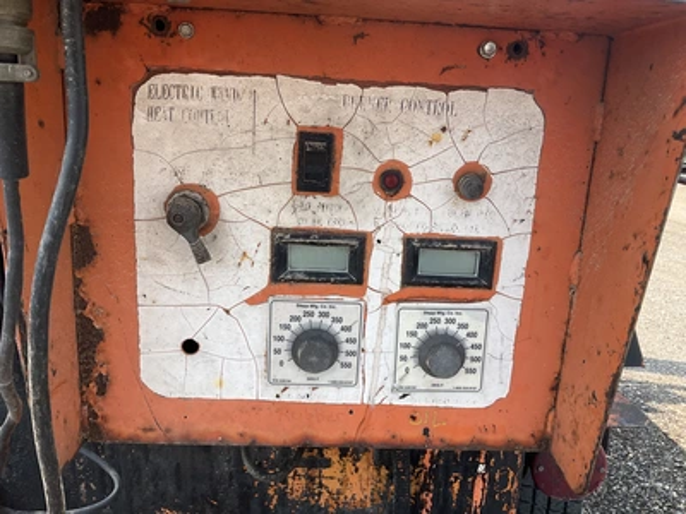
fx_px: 575
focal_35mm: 29
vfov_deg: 48.2
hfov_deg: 61.7
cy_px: 257
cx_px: 343
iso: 25
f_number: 1.8
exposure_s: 1/425
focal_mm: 3
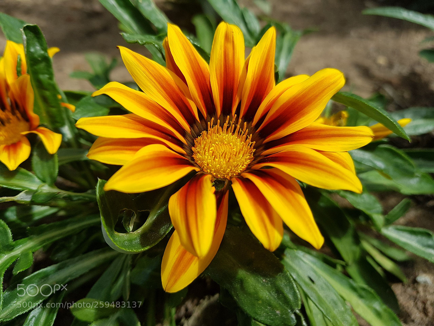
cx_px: 217
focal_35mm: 26
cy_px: 163
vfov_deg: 53.1
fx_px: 326
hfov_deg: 67.3
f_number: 1.7
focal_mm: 4.2
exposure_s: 1/1964
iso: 40
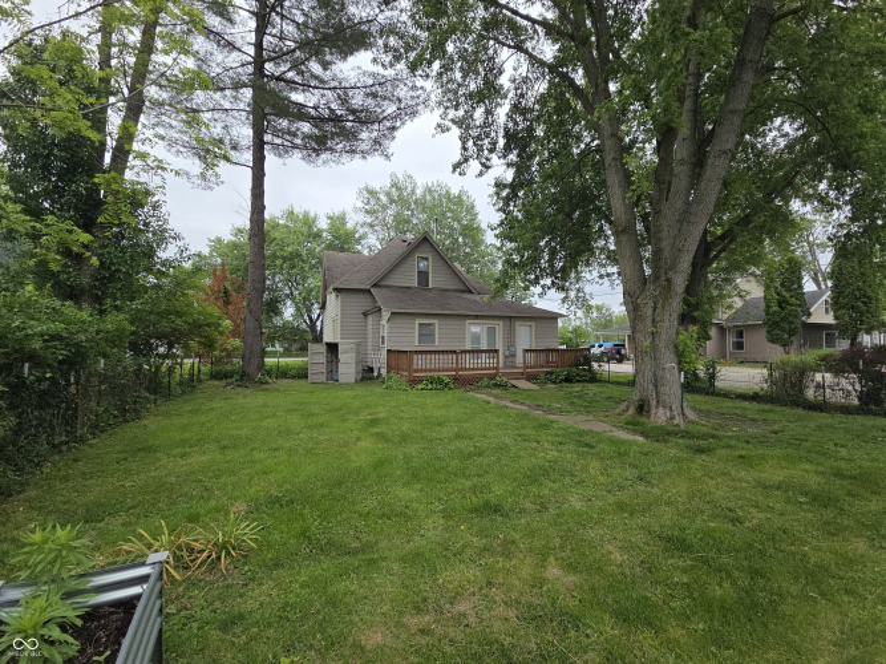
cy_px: 332
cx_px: 443
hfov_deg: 106.2
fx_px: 333
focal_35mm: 13
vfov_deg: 89.9
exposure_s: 1/1521
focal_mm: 2.2
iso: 50
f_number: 2.2
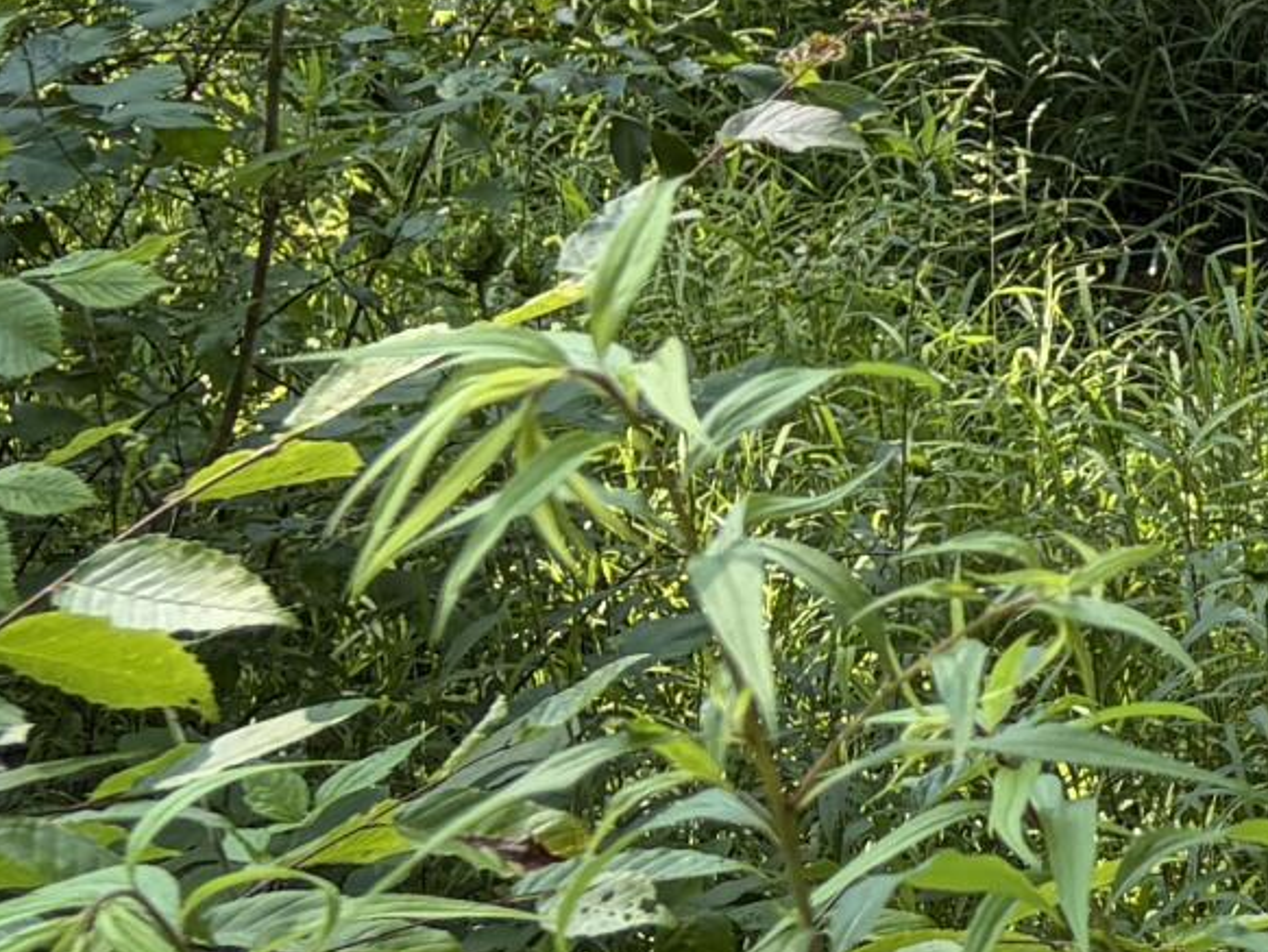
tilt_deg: -8.7
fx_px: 4911
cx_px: 2736
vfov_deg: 10.8
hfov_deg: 12.5
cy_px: -346
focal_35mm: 134
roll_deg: +0.9
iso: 50
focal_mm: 5.96
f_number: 1.6
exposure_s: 1/345
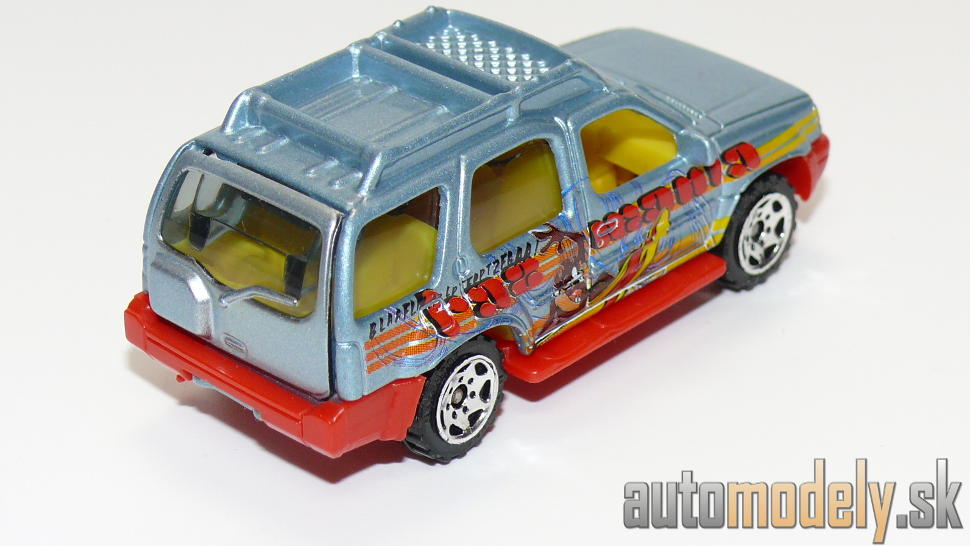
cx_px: 483
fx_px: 2675
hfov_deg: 20.6
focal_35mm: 104
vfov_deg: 11.6
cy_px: 186
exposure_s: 1/30
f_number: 4
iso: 100
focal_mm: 12.9
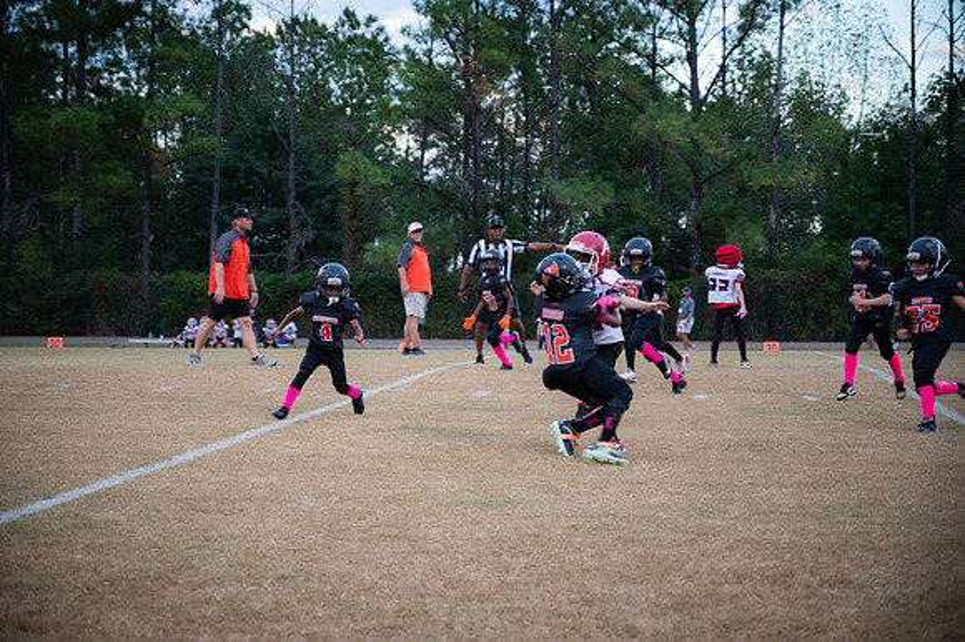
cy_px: 321
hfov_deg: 28.9
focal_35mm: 70
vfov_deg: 19.4
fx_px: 1875
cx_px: 482
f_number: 4
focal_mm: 70
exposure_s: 1/400
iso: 1250
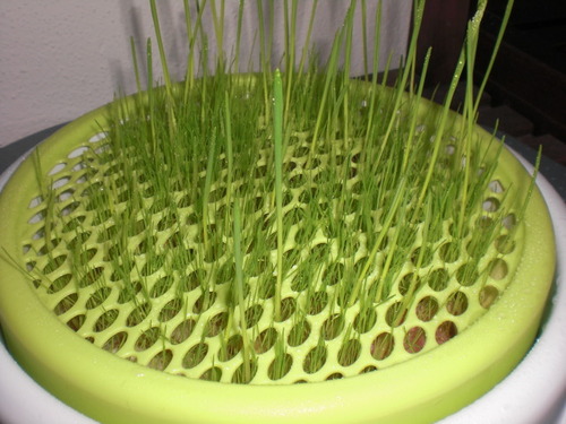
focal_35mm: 38
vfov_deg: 37.7
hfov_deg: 49.0
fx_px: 621
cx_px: 283
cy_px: 212
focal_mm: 6.3
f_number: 5.6
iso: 64
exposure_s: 1/60
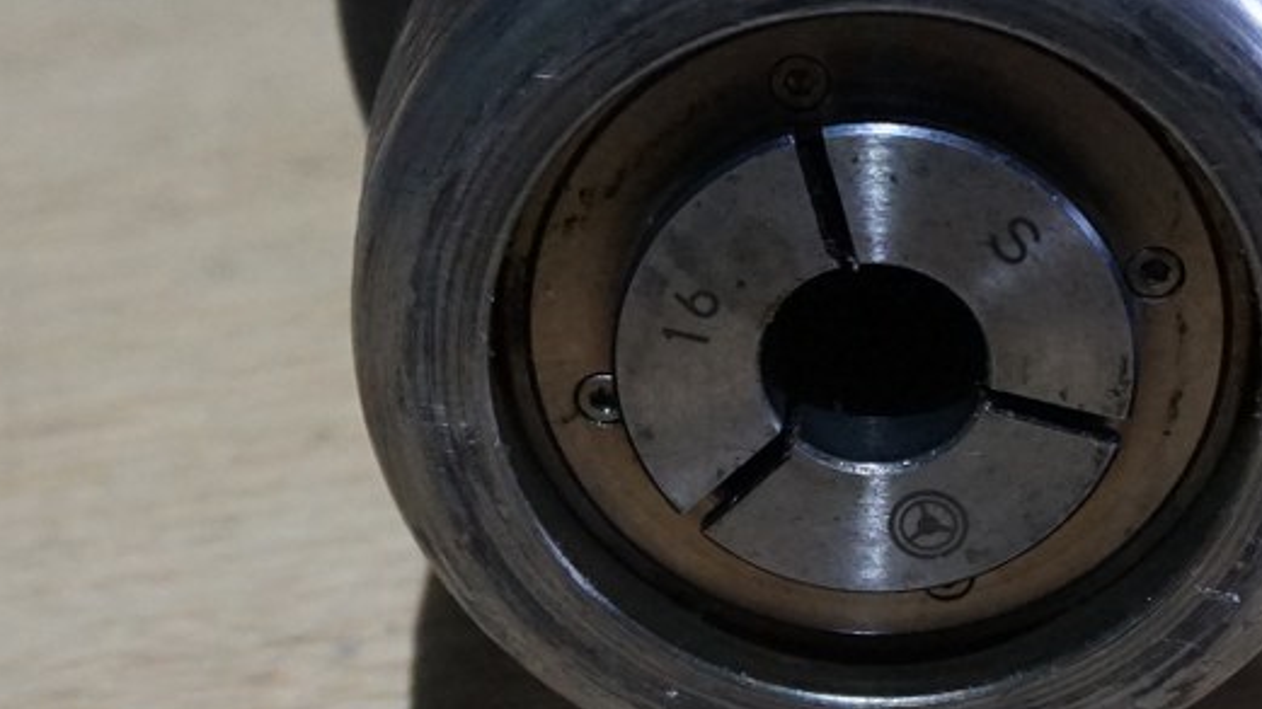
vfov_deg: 11.6
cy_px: 333
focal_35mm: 104
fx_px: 3490
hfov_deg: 20.5
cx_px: 698
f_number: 5.6
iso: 3200
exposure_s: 1/60
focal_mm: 27
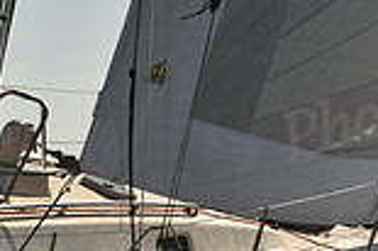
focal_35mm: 262
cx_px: 159
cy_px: 257
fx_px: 2748
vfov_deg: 5.2
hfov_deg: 7.9
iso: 250
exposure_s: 1/1000
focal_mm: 70
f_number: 6.3
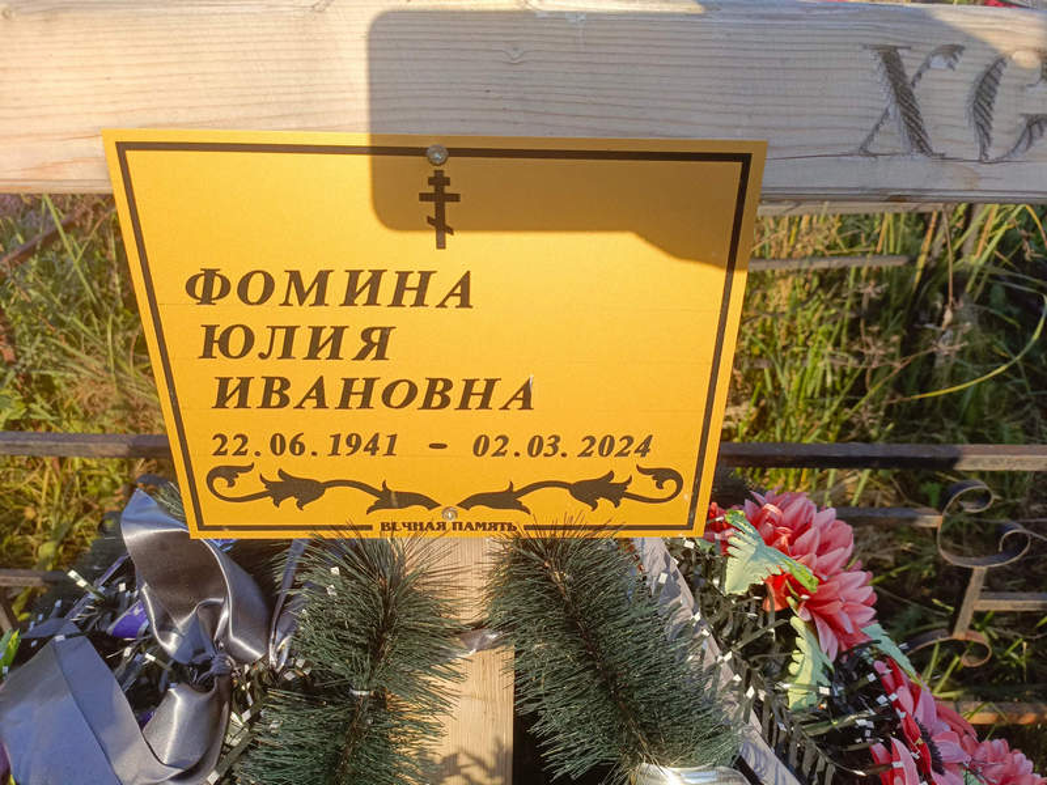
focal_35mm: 25
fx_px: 756
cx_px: 524
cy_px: 392
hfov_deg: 69.4
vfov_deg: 54.9
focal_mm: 4.76
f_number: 1.69
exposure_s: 1/572
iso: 113
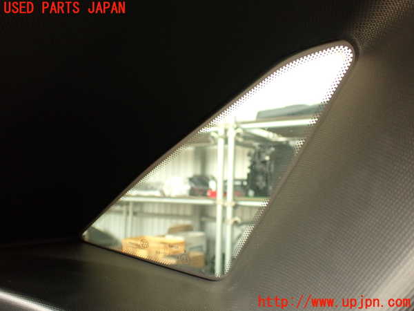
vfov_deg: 44.2
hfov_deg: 56.8
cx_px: 207
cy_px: 156
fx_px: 383
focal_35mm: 32
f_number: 2.4
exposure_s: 1/30
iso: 320
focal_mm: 5.79
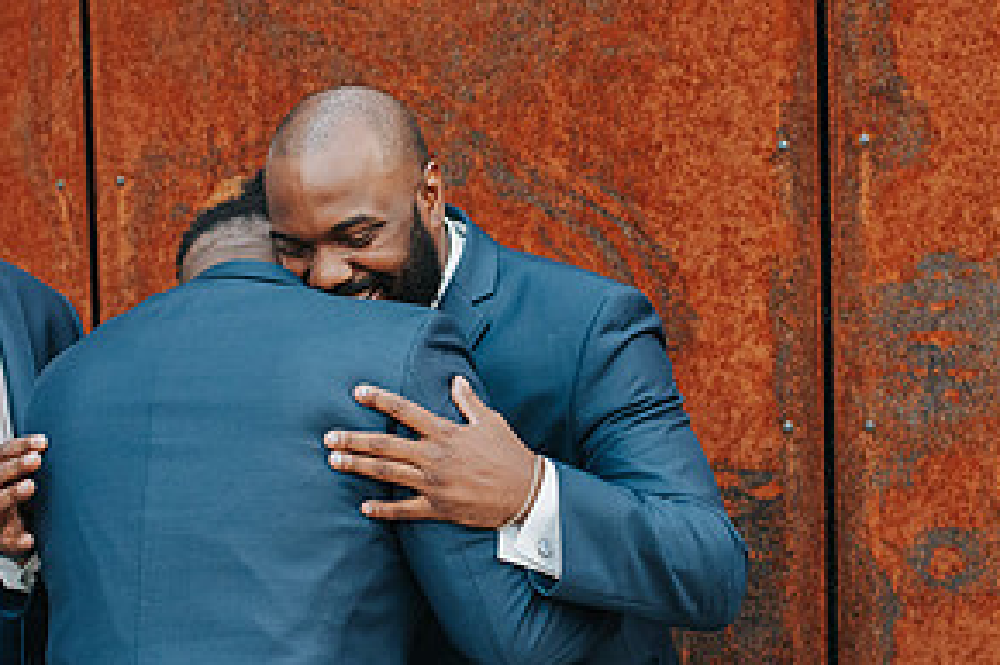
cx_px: 445
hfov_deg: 25.4
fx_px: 2221
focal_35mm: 80
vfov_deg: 17.0
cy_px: 423
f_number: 4
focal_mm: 35
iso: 3600
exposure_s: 1/2000
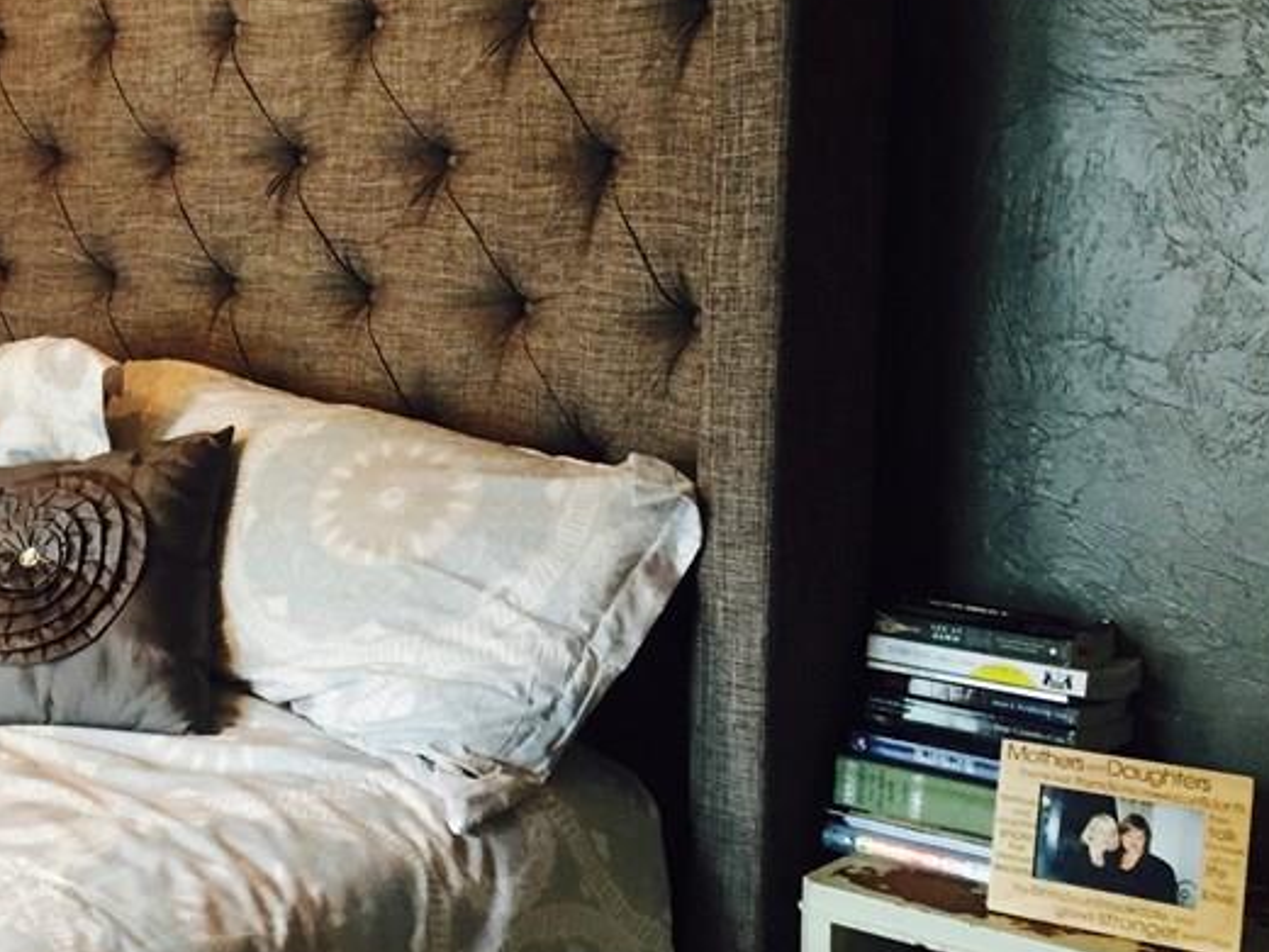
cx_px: 54
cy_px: 351
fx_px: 2090
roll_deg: -0.4
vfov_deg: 25.6
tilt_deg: -6.4
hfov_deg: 31.6
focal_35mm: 57
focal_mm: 4.15
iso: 125
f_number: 2.2
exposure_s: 1/30
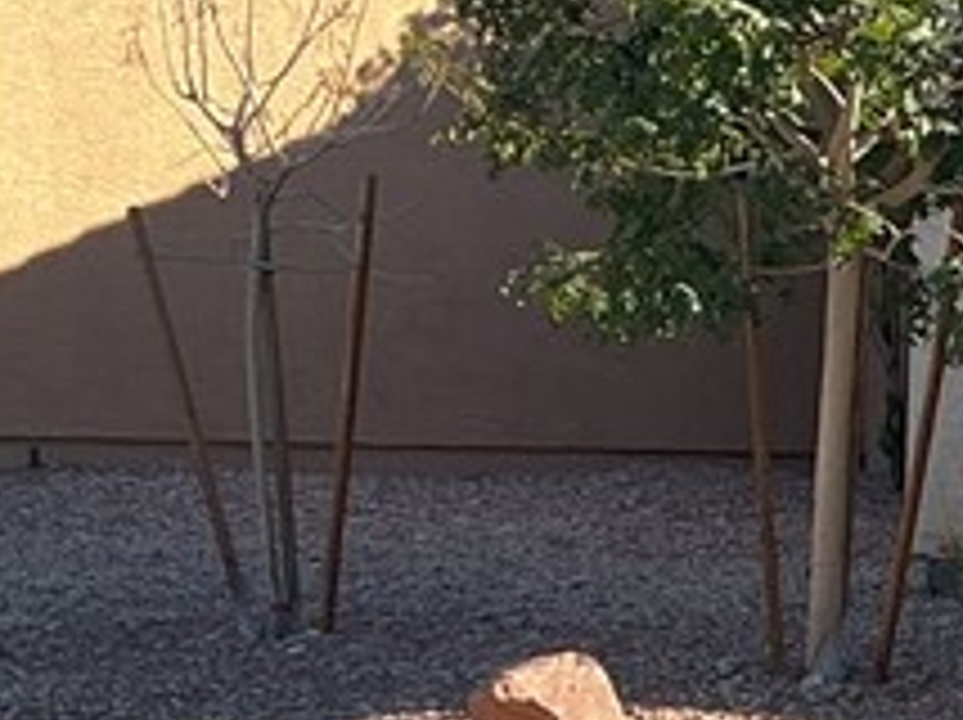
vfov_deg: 10.6
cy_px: 490
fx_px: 3863
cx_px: 1971
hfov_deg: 12.4
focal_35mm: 139
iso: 25
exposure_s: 1/389
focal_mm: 3
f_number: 1.8
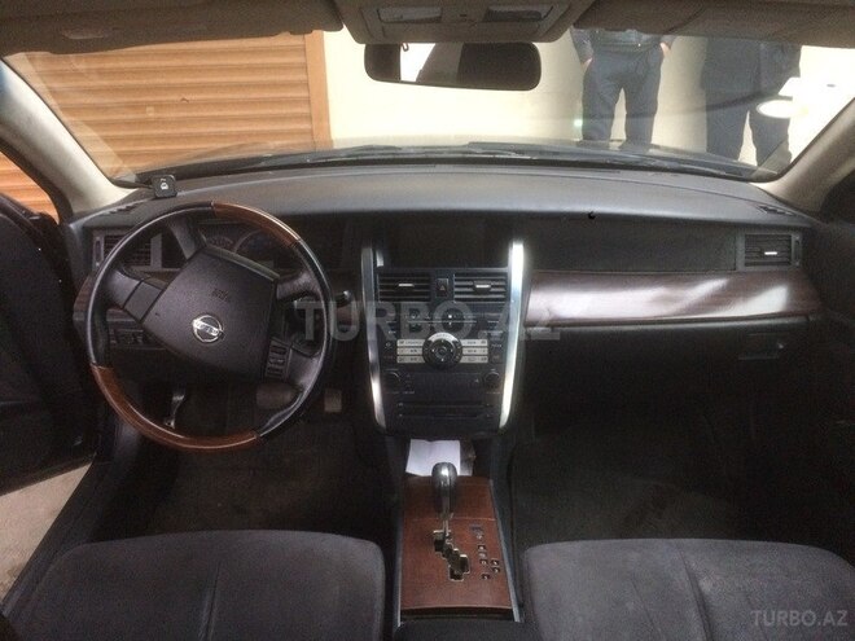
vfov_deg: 48.2
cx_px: 428
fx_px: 716
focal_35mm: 29
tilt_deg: -22.4
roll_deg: -0.3
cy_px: 320
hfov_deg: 61.7
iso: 320
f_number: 2.2
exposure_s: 1/25
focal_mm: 4.15
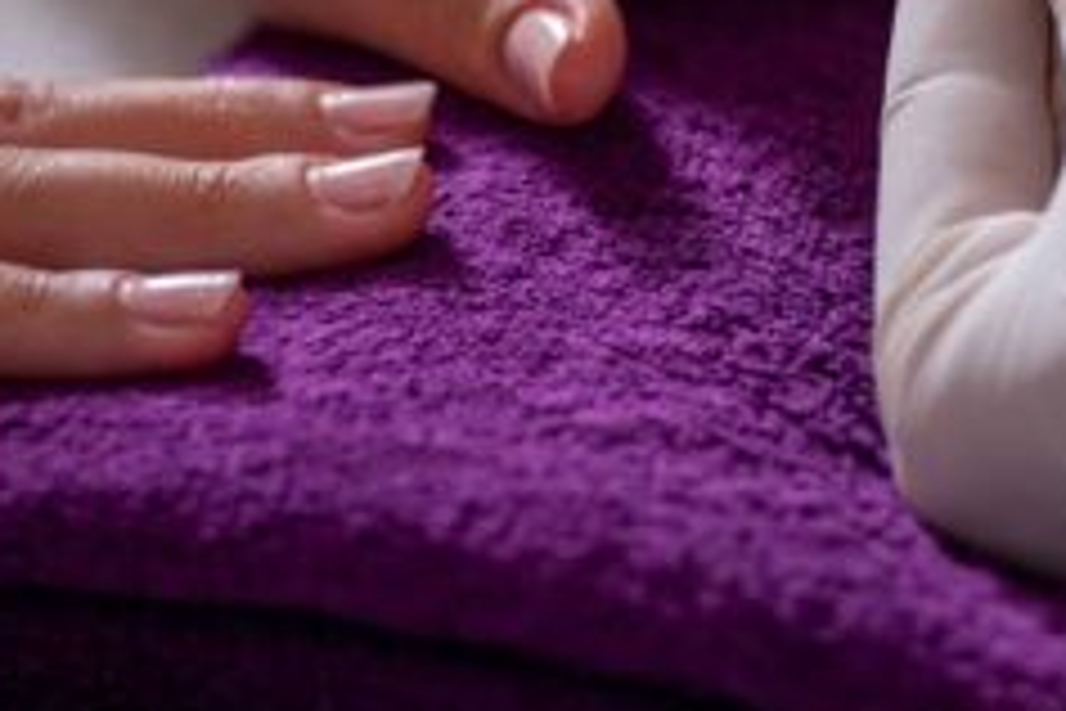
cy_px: -83
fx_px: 15012
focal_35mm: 507
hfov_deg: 4.1
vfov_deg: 2.7
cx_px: 936
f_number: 4.5
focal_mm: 200
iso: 50
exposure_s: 1/200
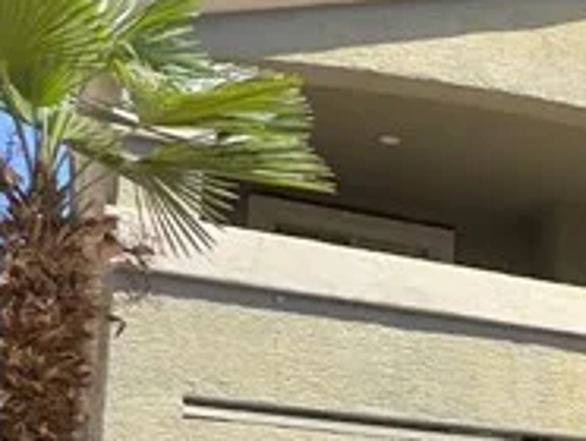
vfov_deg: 18.1
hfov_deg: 18.7
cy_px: 551
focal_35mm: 77
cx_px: 1096
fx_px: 1305
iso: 50
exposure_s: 1/1637
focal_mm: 2.22
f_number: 2.2
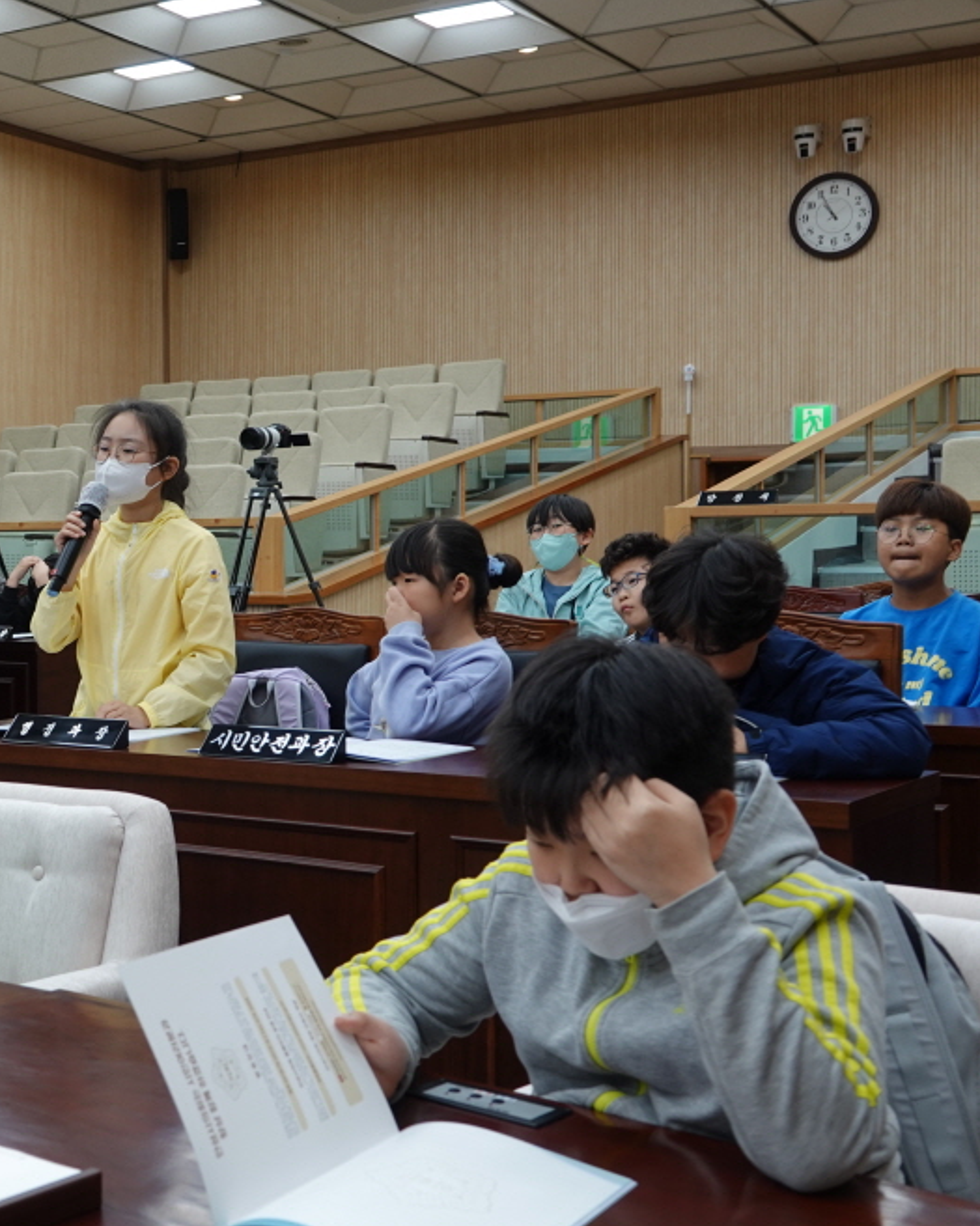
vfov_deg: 37.4
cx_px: 58
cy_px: 620
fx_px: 1814
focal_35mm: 50
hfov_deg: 28.8
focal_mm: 12.96
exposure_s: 1/40
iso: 160
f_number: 3.2
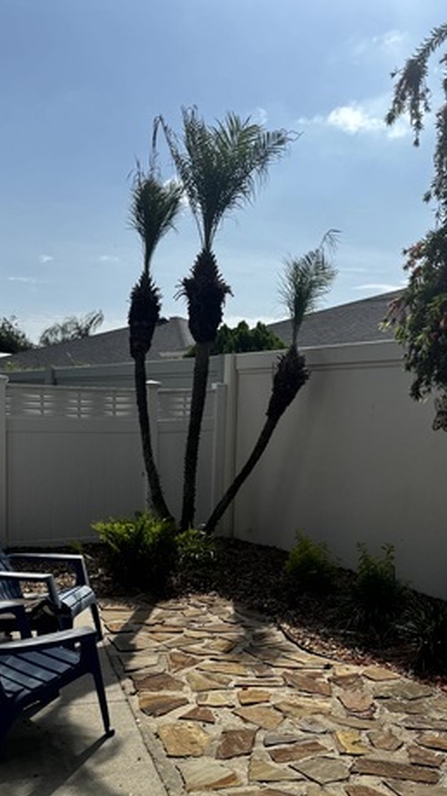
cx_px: 232
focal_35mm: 38
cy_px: 495
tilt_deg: -4.3
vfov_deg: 52.3
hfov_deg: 31.2
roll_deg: -1.7
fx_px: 801
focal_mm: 6.76
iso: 80
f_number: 1.78
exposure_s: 1/10417
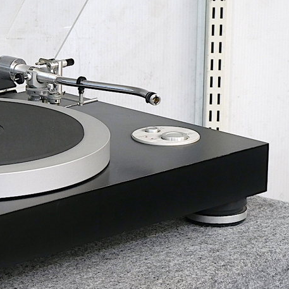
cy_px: 171
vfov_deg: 9.6
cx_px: -6
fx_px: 1719
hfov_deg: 9.5
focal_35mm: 182
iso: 200
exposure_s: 1/15
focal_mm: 17.5
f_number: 5
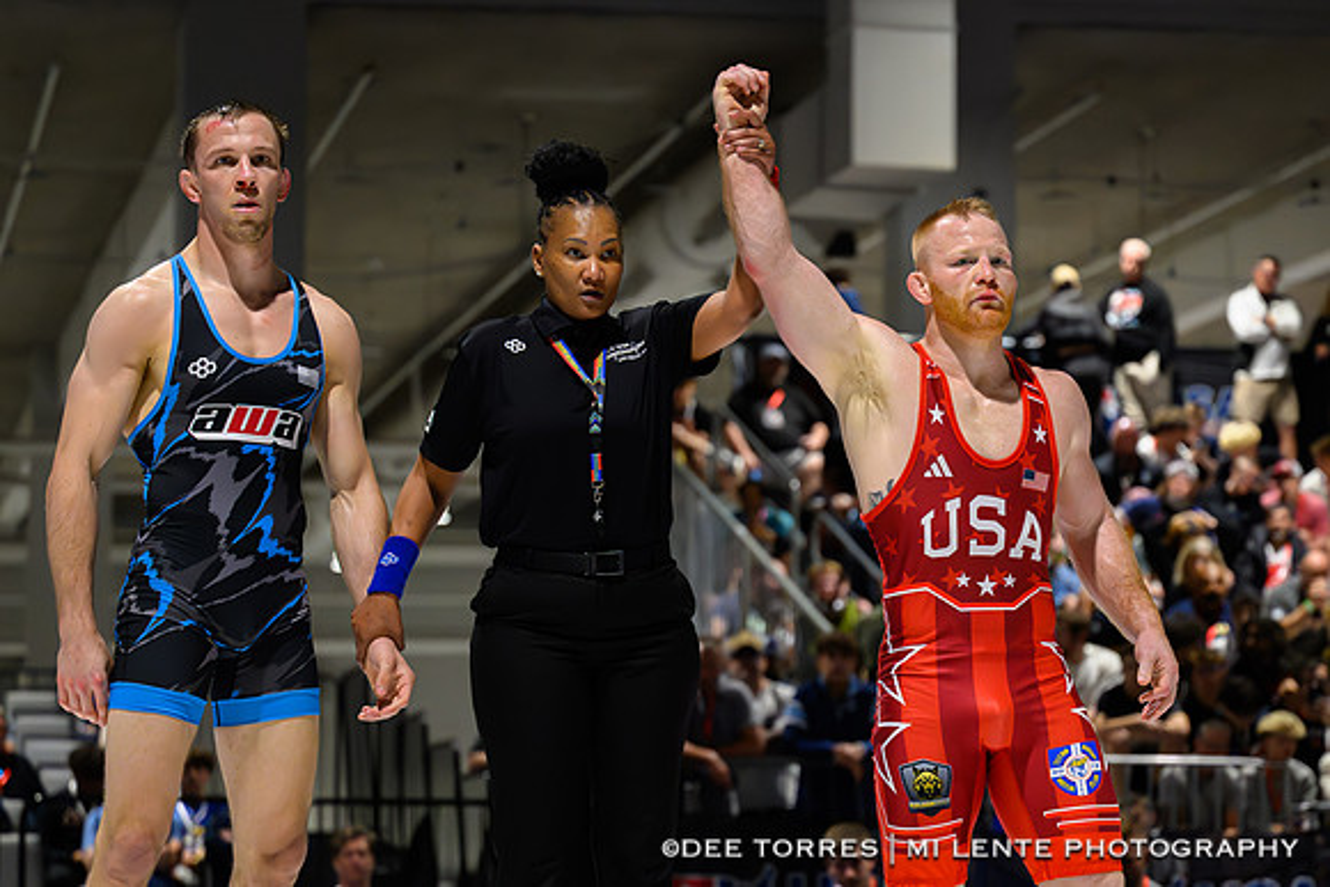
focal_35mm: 118
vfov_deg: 11.6
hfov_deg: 17.4
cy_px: 596
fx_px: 4352
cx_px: 830
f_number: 2.8
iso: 7200
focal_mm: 77
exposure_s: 1/640
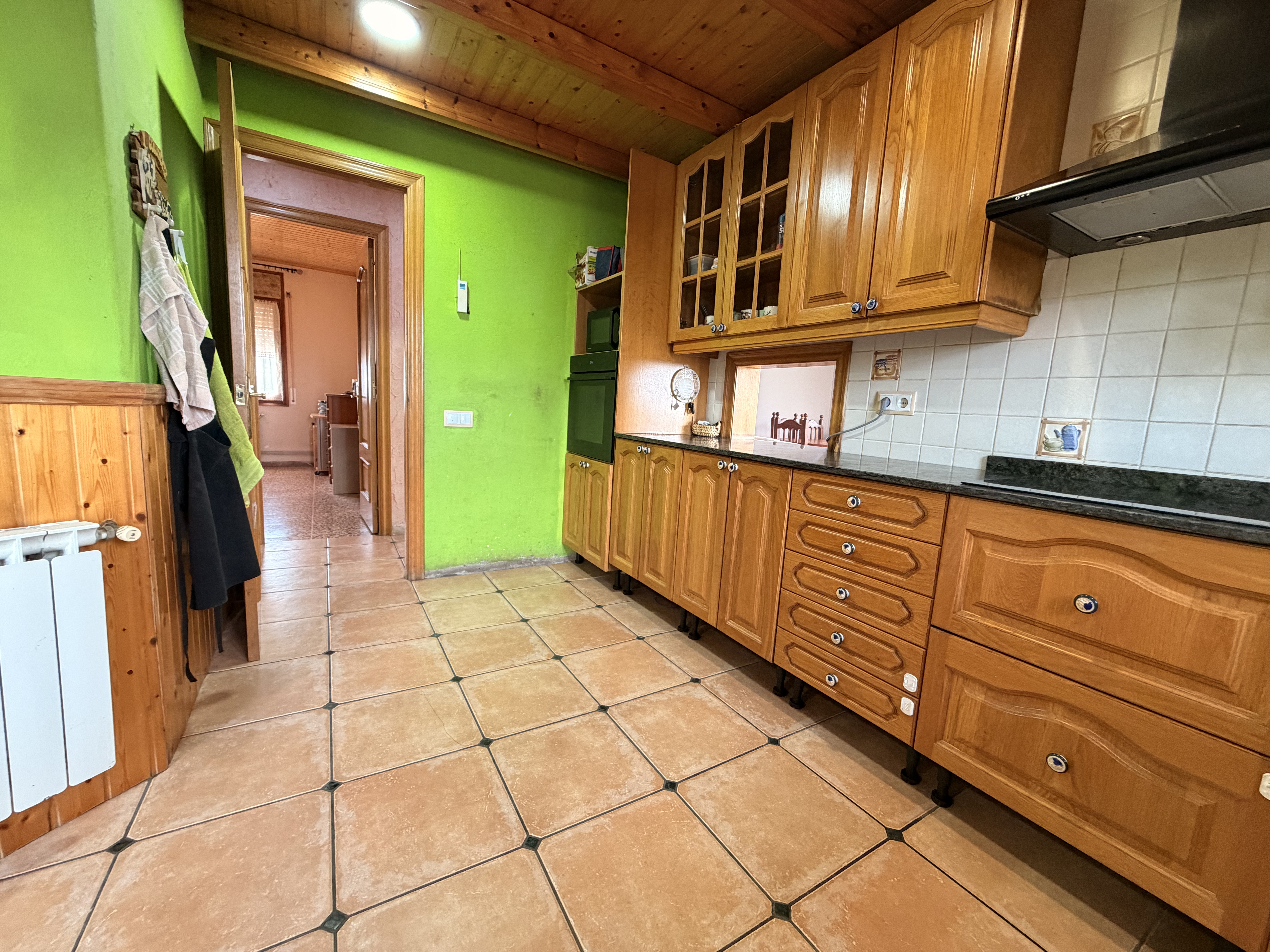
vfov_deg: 85.7
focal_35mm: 14
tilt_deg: -8.4
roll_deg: -3.3
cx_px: 635
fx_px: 514
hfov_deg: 102.1
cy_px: 476
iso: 320
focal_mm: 2.22
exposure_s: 1/50
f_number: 2.2
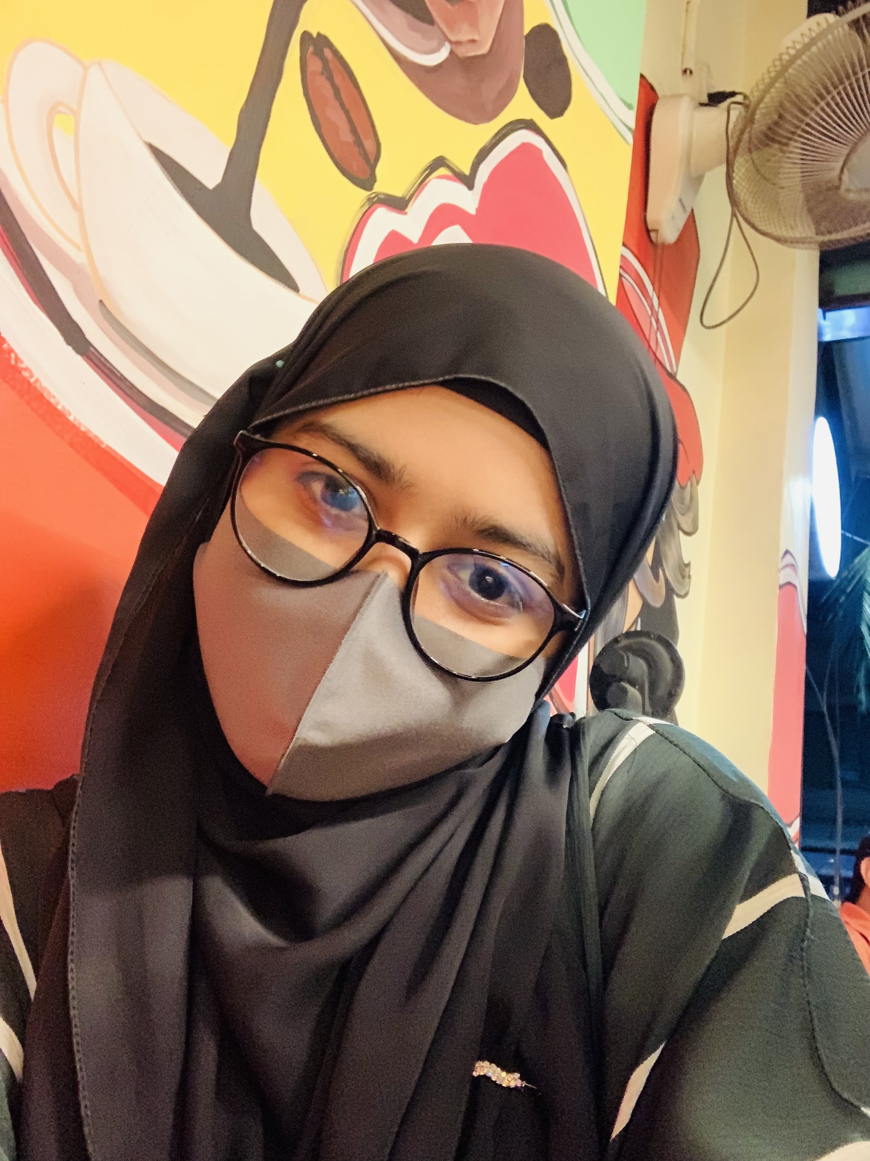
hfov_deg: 44.2
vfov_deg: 56.8
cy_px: 580
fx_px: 1072
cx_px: 435
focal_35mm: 32
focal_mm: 2.87
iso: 640
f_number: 2.2
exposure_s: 1/16
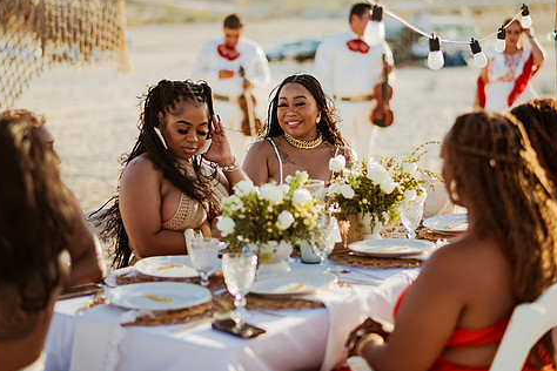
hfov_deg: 28.5
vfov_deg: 19.2
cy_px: 146
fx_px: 1098
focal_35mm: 71
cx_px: 270
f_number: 1.4
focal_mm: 58
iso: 100
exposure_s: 1/2500
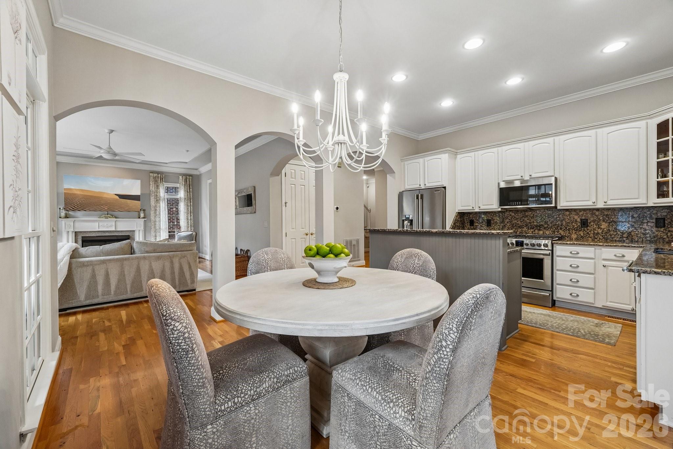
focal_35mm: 15
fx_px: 280
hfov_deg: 100.4
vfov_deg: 77.3
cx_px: 336
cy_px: 224
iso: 400
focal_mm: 10
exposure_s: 1/8
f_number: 8
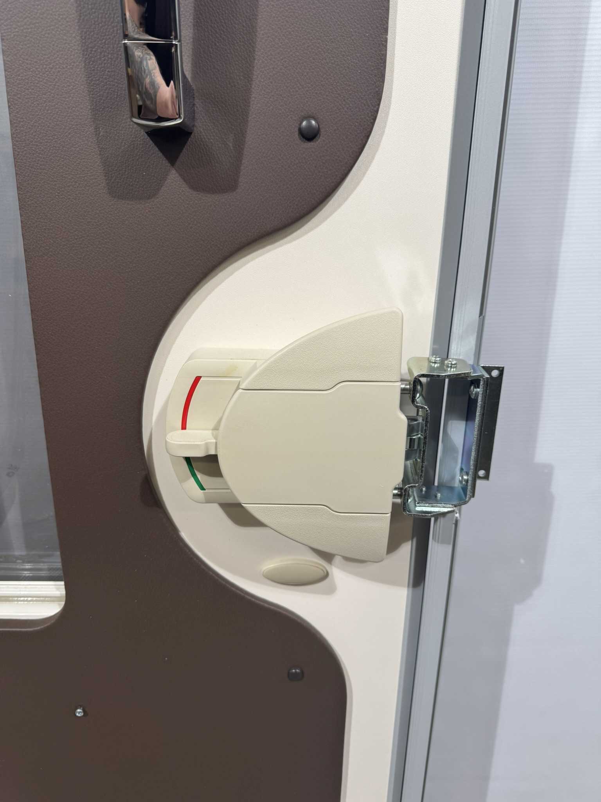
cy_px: 401
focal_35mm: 24
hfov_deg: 56.8
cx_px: 300
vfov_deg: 71.6
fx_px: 556
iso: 64
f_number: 1.78
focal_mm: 6.76
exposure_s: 1/121
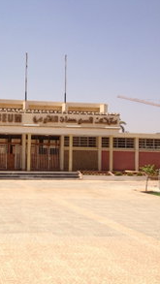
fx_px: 392
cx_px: 14
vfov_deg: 39.9
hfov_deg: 22.5
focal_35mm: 52
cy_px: 142
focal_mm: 4.28
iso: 50
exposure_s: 1/2208
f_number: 2.4
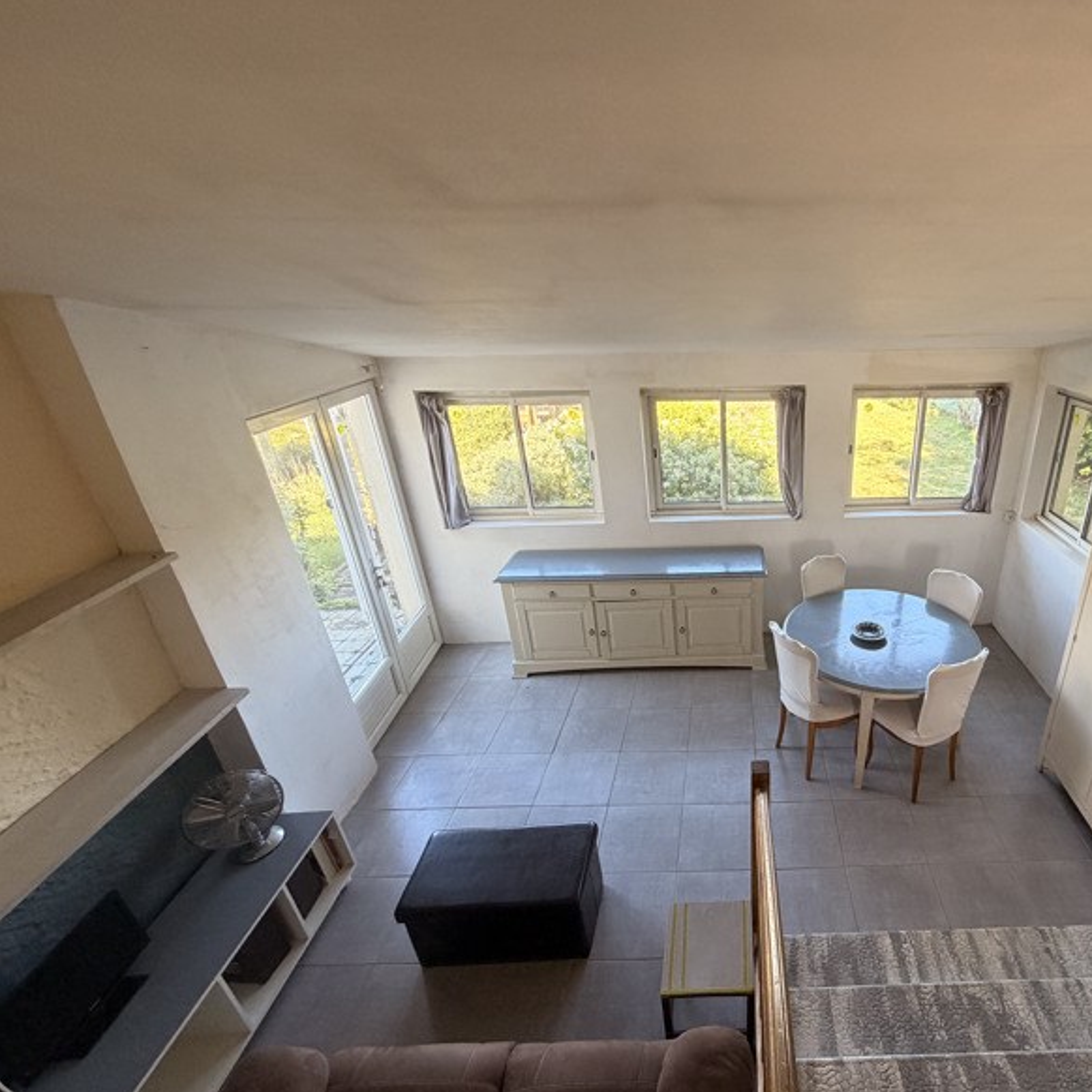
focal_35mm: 17
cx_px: 749
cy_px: 557
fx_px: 607
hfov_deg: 80.5
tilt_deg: -24.2
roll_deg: +0.6
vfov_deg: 84.0
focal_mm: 2.22
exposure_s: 1/121
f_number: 2.2
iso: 250
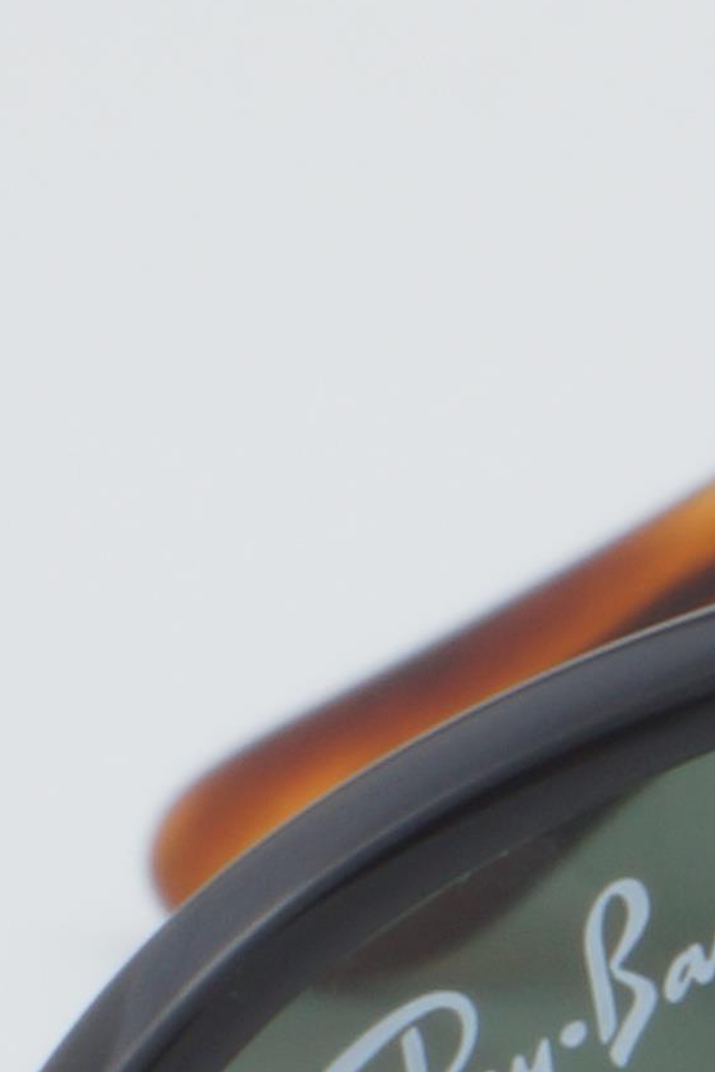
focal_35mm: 539
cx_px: 778
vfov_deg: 3.8
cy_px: 1505
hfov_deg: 2.6
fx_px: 16050
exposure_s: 1/3
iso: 100
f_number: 32
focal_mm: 50
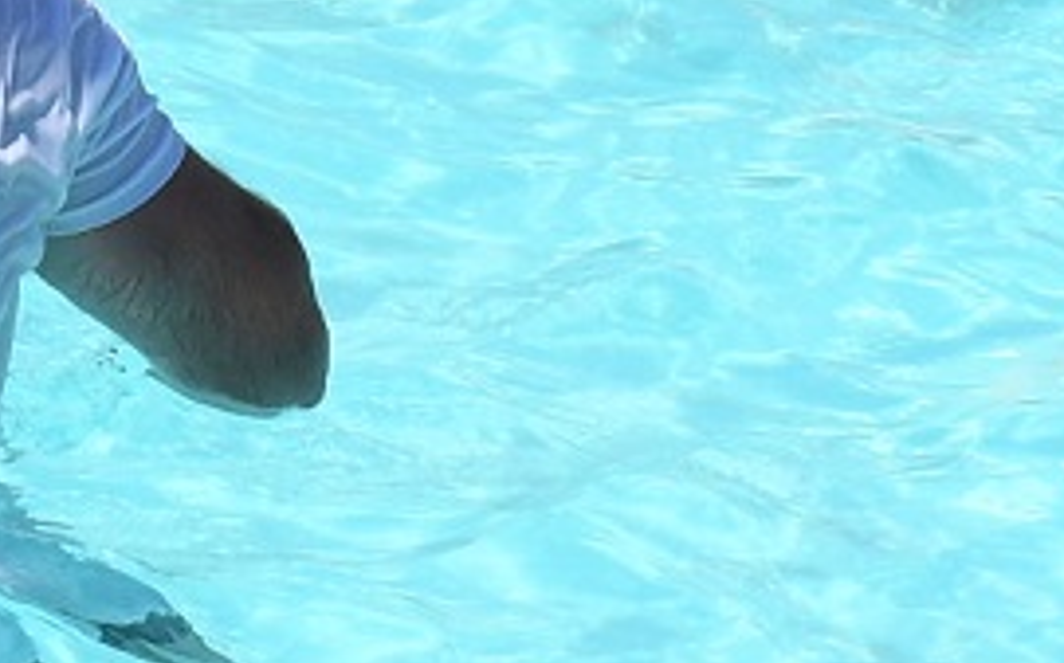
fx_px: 6607
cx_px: -346
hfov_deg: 9.0
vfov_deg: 5.6
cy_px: -849
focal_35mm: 228
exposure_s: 1/250
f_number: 9
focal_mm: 23
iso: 100
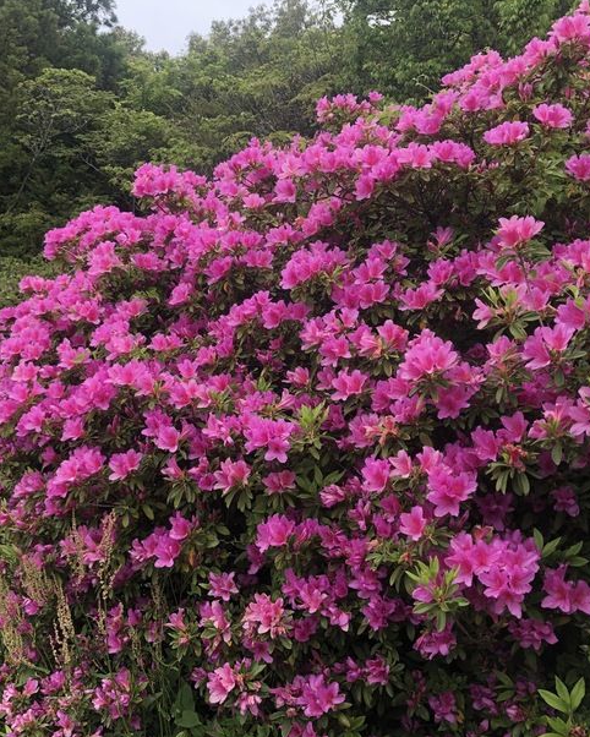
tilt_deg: +0.0
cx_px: 222
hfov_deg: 39.9
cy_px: 370
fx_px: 807
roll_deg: -0.5
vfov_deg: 49.1
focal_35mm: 37
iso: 20
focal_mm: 3.99
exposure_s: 1/220
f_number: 1.8
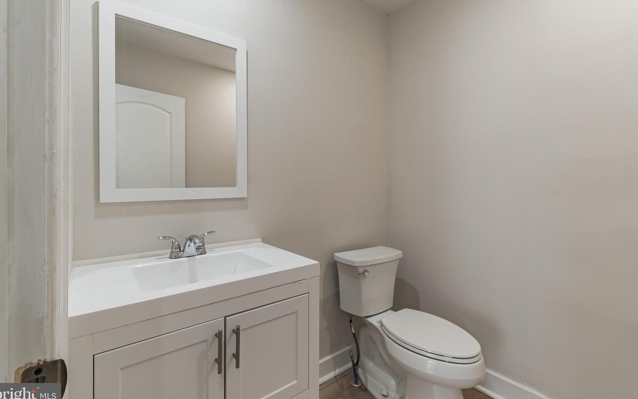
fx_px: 261
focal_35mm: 15
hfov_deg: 101.4
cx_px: 324
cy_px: 183
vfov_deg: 74.7
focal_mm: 14
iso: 400
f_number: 8
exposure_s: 1/20
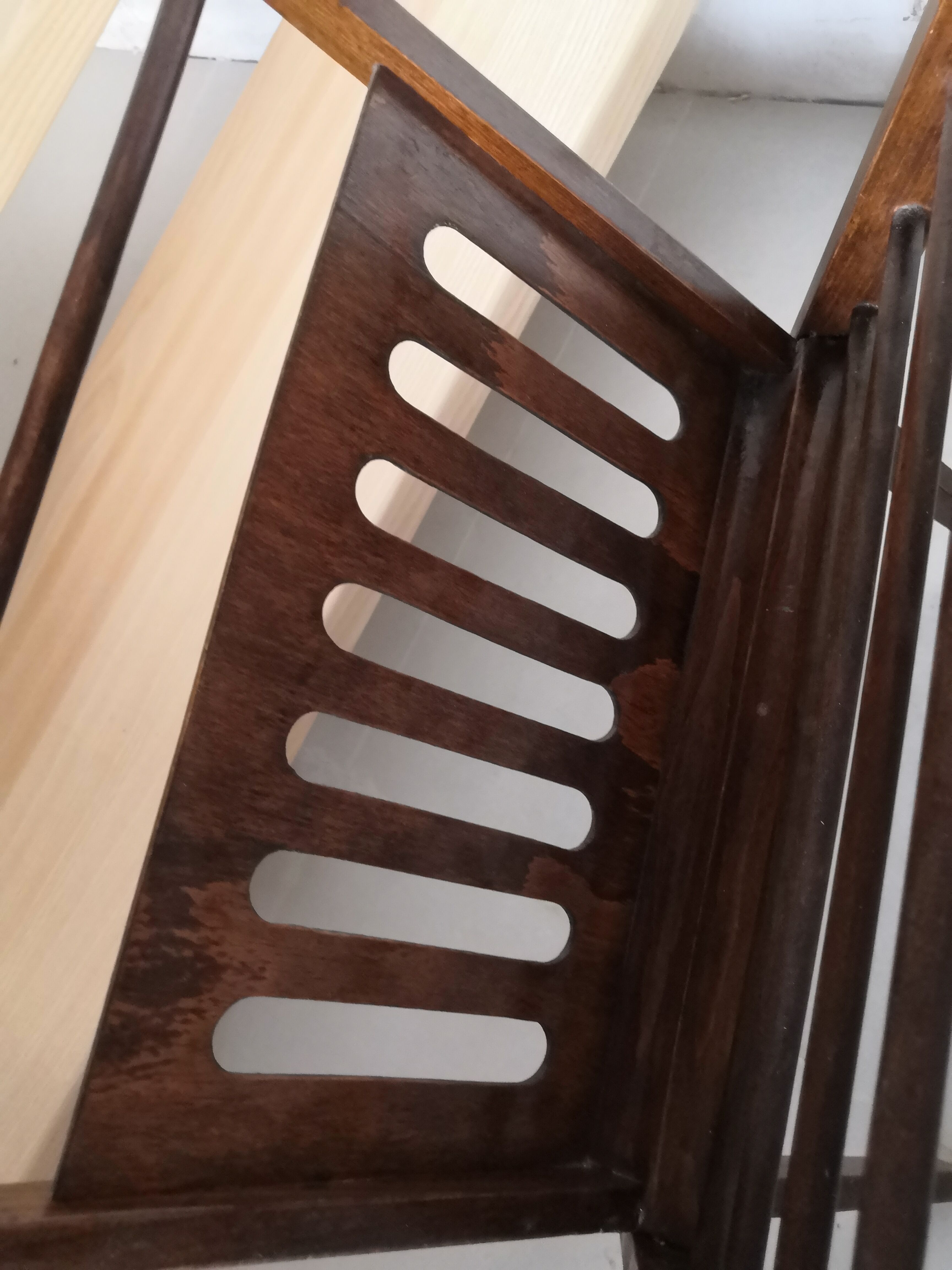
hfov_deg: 51.4
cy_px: 635
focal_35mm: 27
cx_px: 476
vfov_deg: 65.3
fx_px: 990
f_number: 1.8
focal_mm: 3.95
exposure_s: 1/40
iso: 640
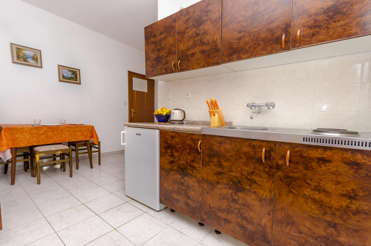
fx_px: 154
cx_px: 186
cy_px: 123
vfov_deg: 77.1
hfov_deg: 100.5
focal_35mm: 15
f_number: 8
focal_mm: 10
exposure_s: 1/200
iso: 100
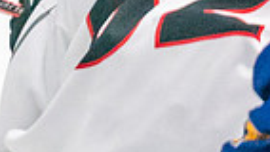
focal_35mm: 1522
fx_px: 10901
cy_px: -94
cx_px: 295
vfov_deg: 0.8
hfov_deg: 1.4
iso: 3200
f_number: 2.8
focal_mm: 200
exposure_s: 1/1250
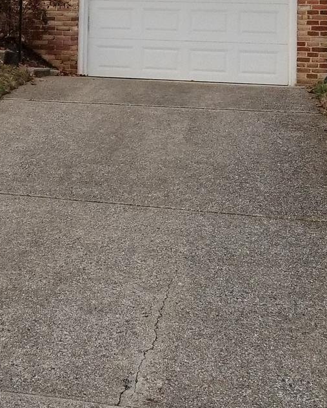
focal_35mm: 82
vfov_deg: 22.2
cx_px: -10
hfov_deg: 18.2
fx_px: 992
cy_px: -22
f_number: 1.7
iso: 320
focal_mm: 4.25
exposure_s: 1/2328
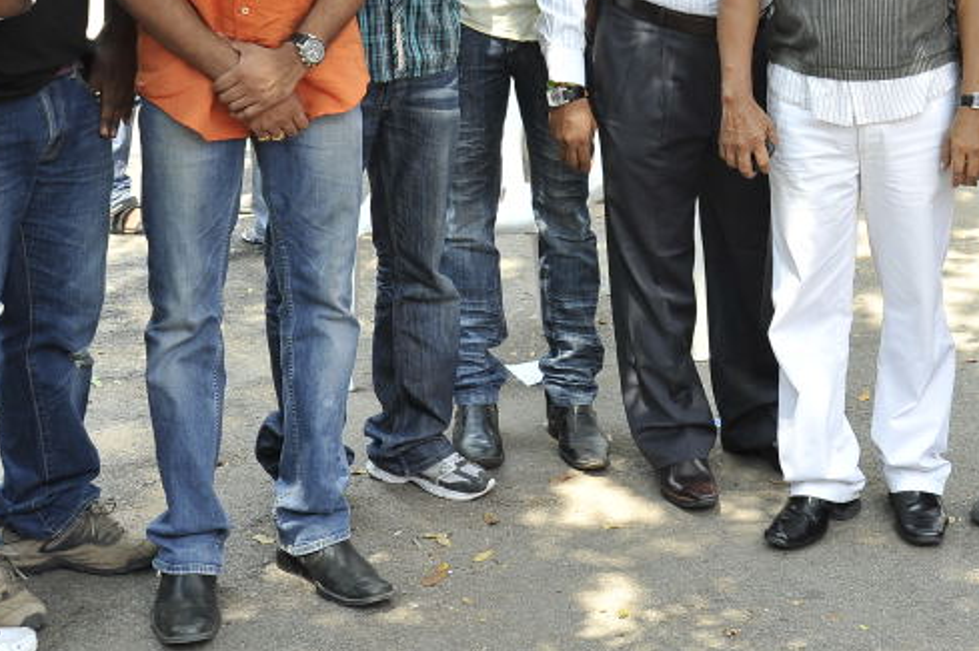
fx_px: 1820
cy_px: 105
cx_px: 677
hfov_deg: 29.8
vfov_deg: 20.0
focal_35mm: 67
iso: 250
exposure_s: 1/160
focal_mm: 32
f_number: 4.5
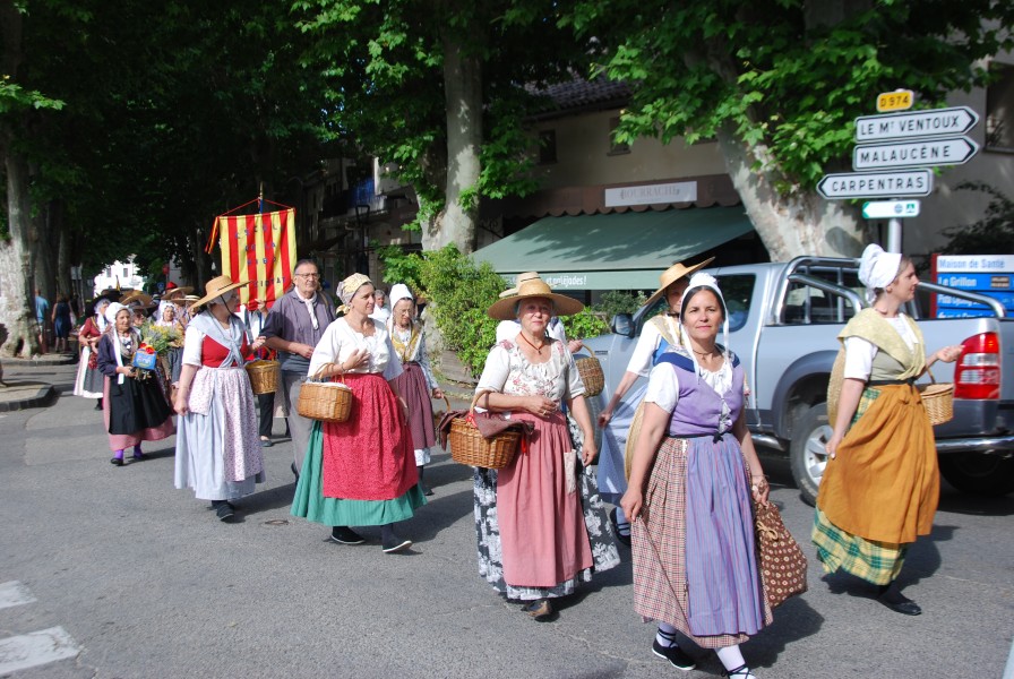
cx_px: 507
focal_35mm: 39
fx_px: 1100
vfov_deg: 34.3
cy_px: 340
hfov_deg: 49.5
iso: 100
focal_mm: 26
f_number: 6.3
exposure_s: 1/160
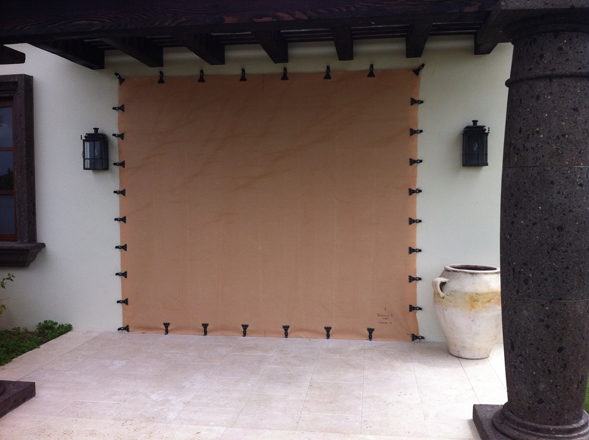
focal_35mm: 35
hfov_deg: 52.7
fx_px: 595
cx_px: 294
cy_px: 220
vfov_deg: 40.6
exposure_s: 1/914
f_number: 2.8
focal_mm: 3.85
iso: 80
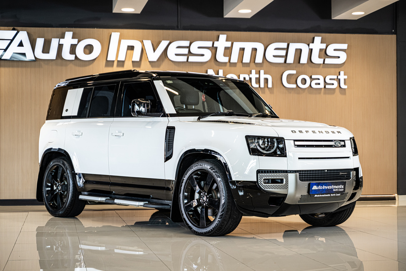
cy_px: 136
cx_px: 203
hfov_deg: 27.0
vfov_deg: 18.2
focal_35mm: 75
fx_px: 846
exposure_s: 1/125
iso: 500
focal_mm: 75
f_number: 3.2
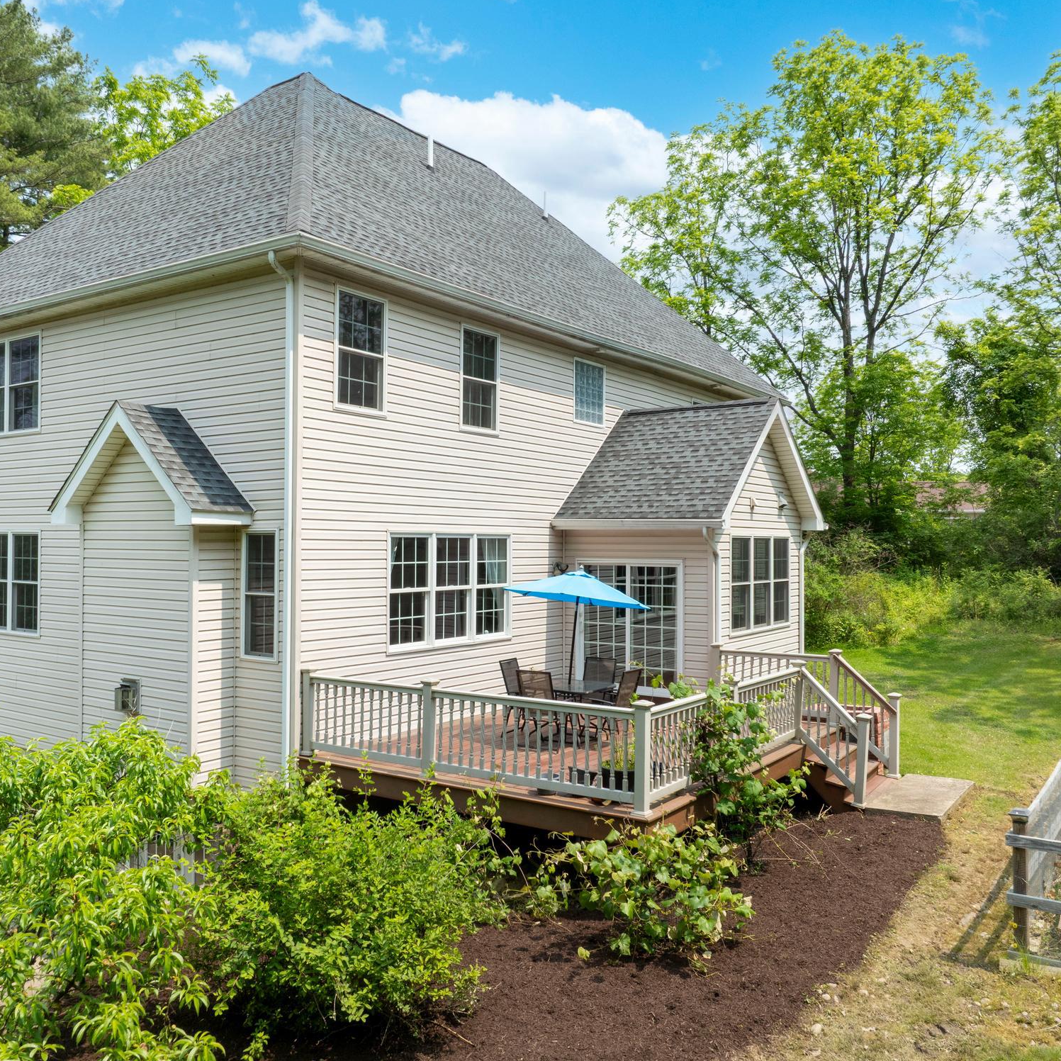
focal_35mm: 29
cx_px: 460
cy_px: 527
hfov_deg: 55.4
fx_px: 1006
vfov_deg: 55.6
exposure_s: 1/200
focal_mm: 12.29
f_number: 8
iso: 100
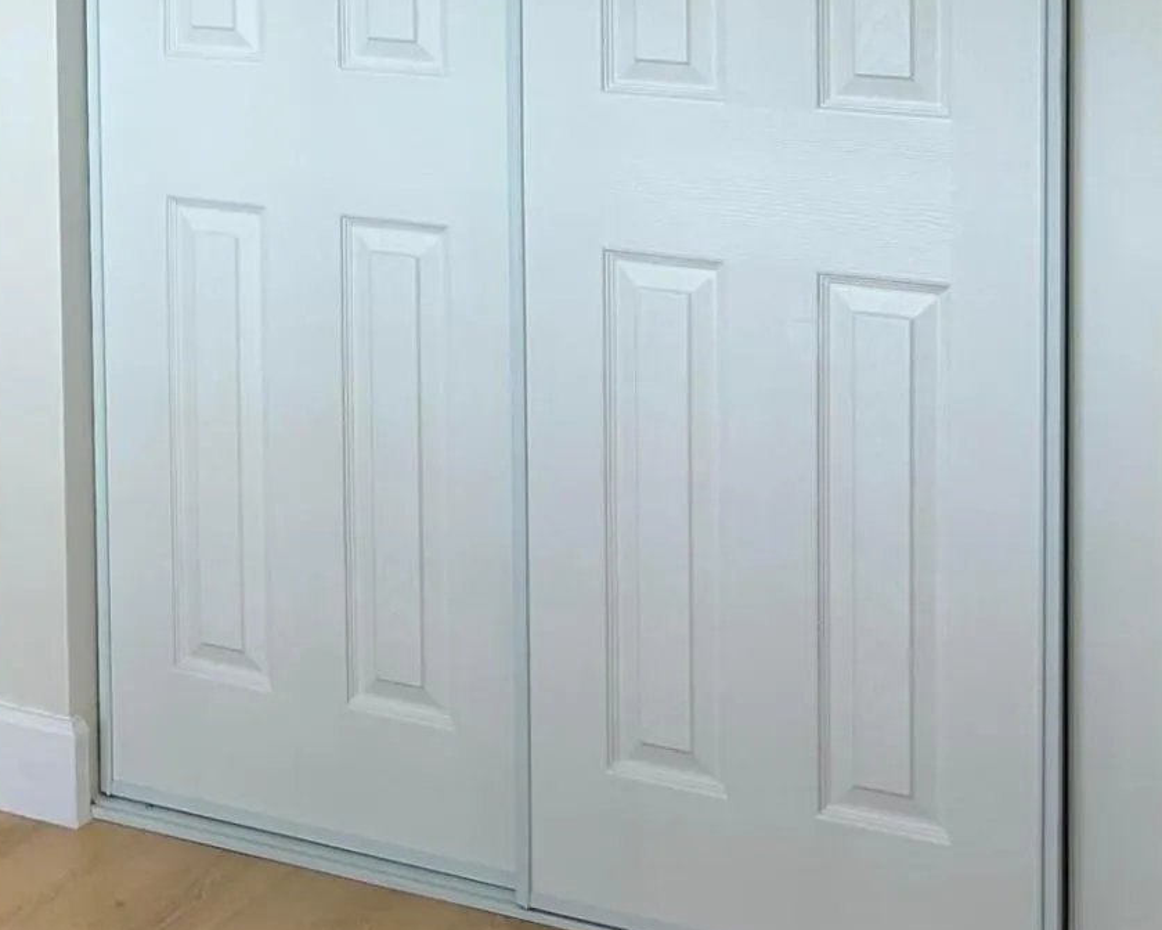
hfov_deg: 21.2
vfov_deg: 16.8
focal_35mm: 87
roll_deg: +1.7
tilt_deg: -2.9
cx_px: -21
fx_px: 2992
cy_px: -216
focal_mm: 5.7
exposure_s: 1/193
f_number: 1.5
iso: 40
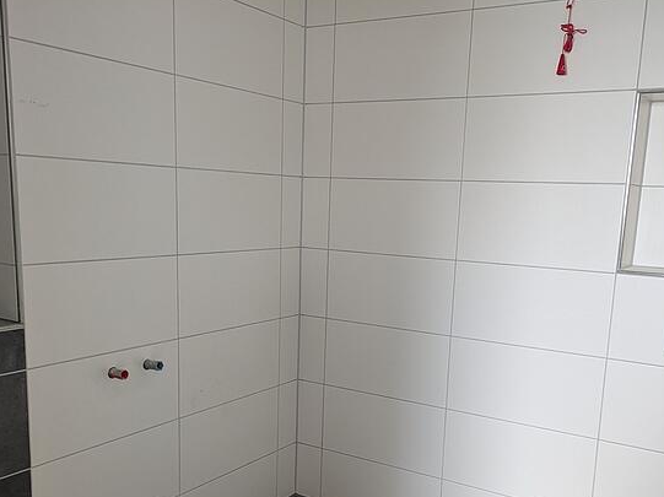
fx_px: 709
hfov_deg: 50.1
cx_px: 367
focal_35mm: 37
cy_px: 334
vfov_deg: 38.2
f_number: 1.89
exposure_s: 1/50
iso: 195
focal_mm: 5.43
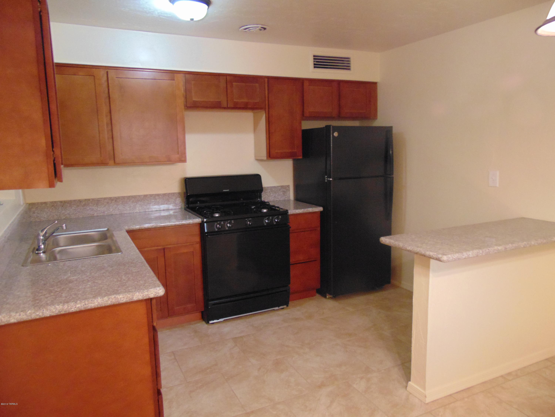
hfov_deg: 69.4
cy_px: 208
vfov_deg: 54.9
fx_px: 401
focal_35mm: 25
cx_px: 278
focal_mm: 4.5
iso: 400
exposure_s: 1/20
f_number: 3
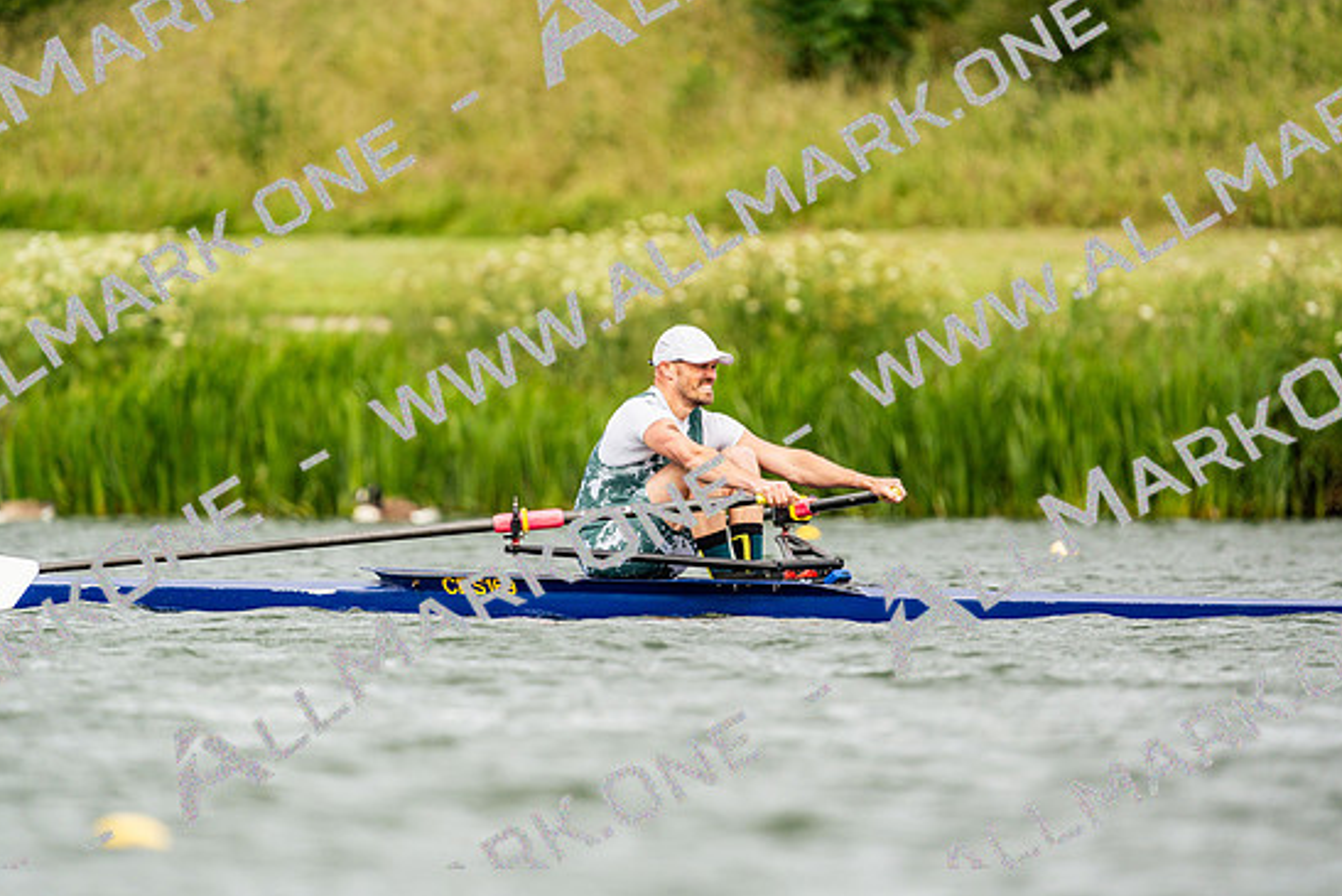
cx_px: 672
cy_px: 448
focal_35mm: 636
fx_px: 23713
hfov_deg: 3.2
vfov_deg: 2.2
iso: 500
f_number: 6.3
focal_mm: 600
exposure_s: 1/2000
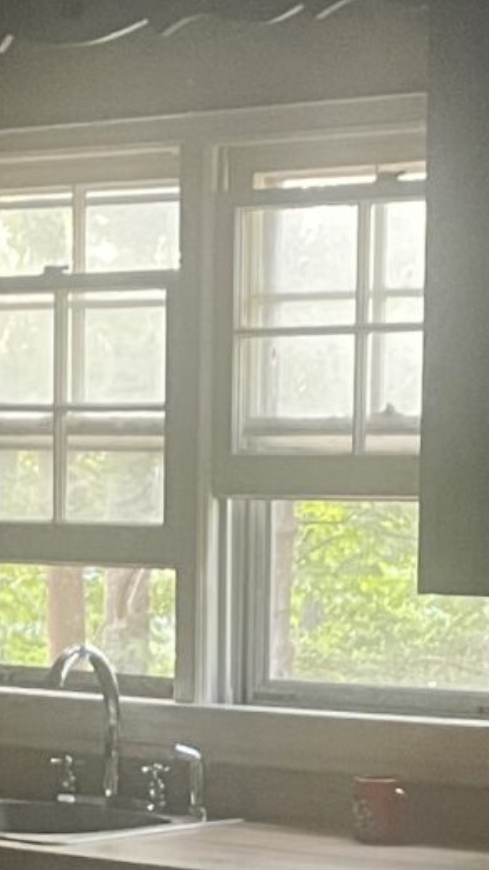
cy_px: 882
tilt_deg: -8.5
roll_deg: +0.2
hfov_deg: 8.7
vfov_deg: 15.2
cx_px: 92
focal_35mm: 139
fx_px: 3209
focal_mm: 5.1
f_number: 1.6
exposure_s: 1/30
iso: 640
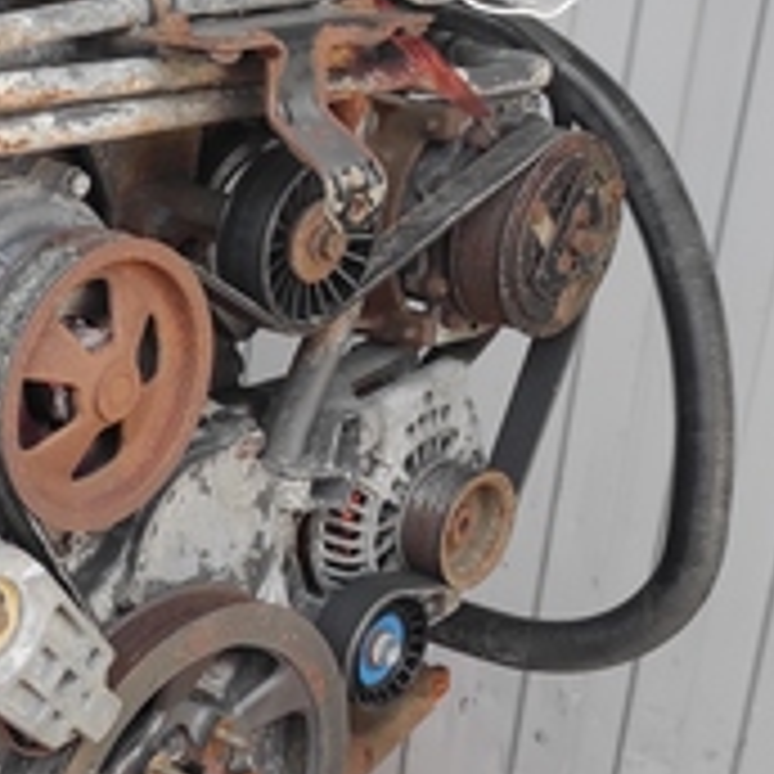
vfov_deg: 21.1
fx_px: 2074
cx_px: -234
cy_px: 466
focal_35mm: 82
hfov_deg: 19.5
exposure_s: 1/103
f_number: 1.89
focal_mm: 5.43
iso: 100
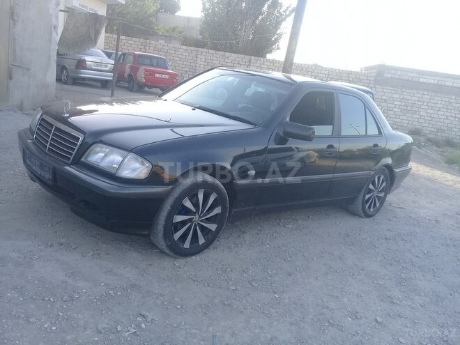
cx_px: 230
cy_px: 172
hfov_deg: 58.4
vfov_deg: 45.4
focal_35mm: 31
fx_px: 412
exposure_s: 1/173
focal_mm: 3.3
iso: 50
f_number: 2.2
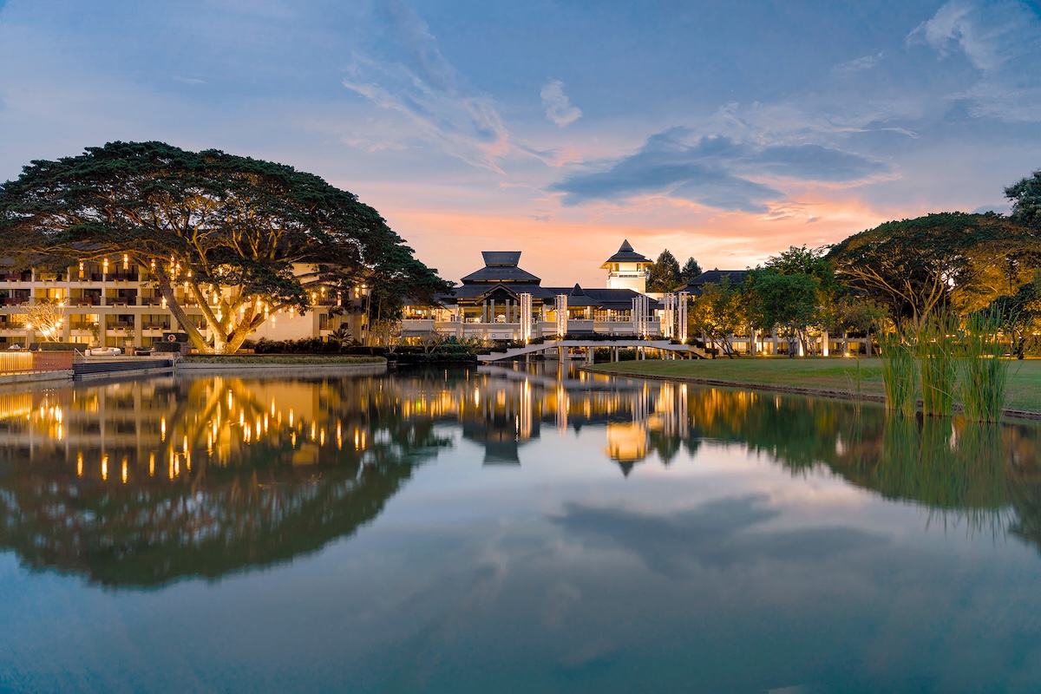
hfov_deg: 73.7
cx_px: 520
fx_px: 694
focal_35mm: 24
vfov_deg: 53.1
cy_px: 347
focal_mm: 24
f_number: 5.6
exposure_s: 4
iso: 100
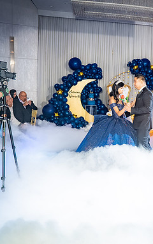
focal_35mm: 37
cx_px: 154
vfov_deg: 52.7
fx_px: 247
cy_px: 122
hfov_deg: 31.7
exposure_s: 1/160
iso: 800
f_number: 4
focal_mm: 24
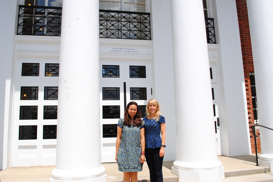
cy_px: 91
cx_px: 136
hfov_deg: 61.9
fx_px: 228
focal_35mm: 30
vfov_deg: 43.7
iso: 100
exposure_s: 1/320
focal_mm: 20
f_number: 9
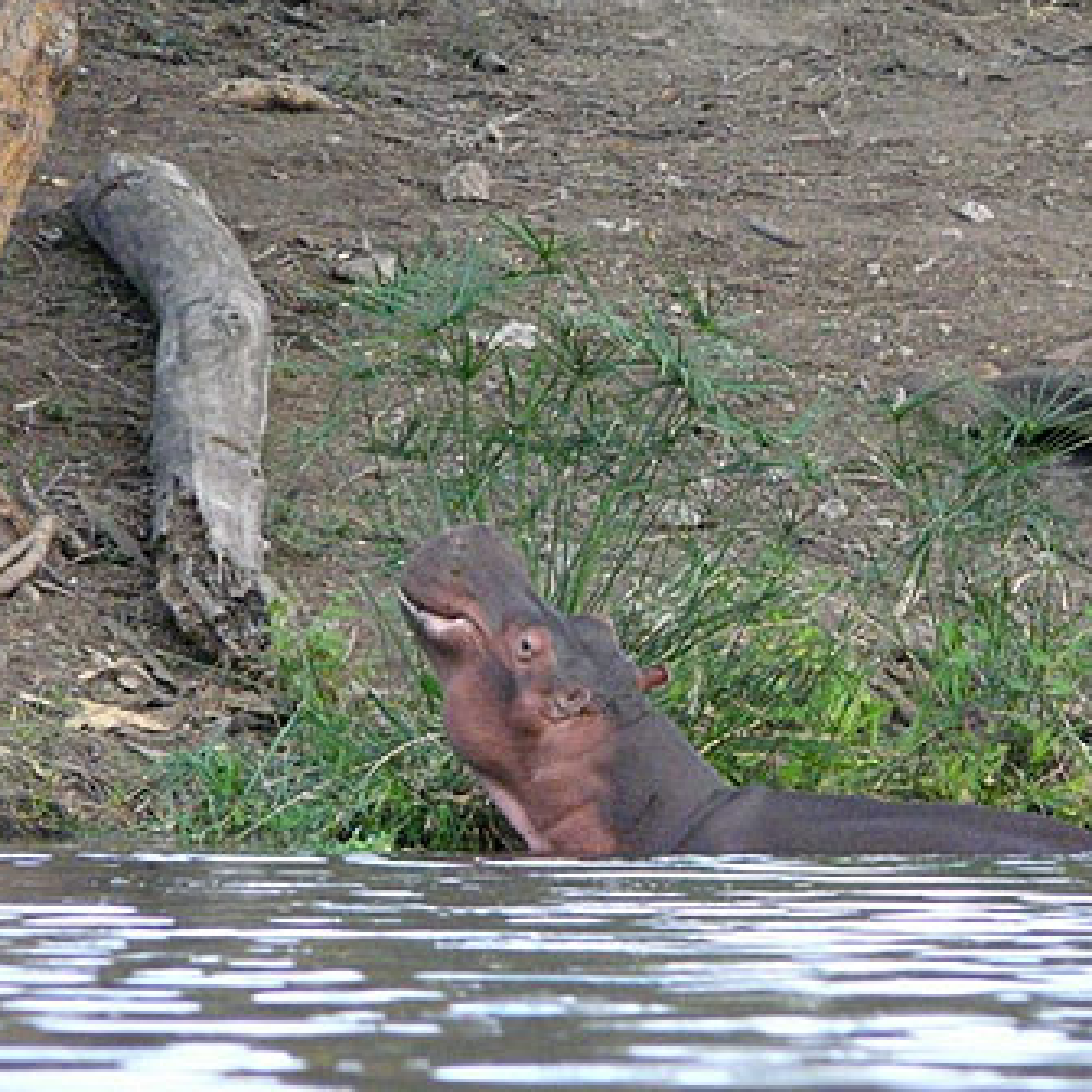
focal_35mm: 451
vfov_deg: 3.9
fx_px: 16096
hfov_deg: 3.9
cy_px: 548
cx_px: 665
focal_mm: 62.4
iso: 800
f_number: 3.6
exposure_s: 1/320
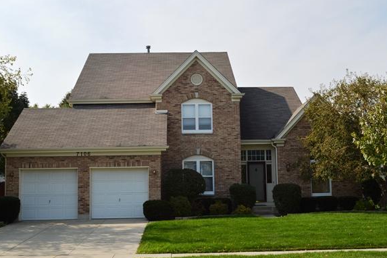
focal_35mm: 49
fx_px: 522
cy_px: 139
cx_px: 202
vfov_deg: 27.8
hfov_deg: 40.7
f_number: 8
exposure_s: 1/200
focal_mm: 29
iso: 100
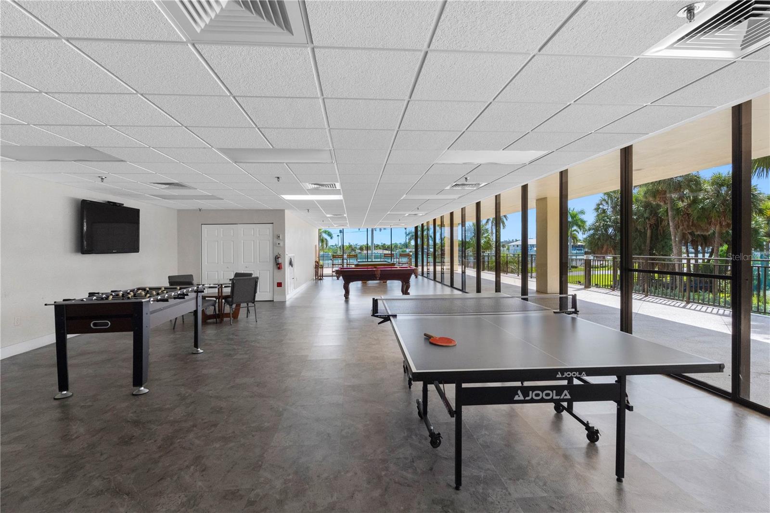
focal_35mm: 16
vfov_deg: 73.7
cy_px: 256
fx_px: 342
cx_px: 385
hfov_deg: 96.8
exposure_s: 1/640
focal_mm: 16
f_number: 11
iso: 1600
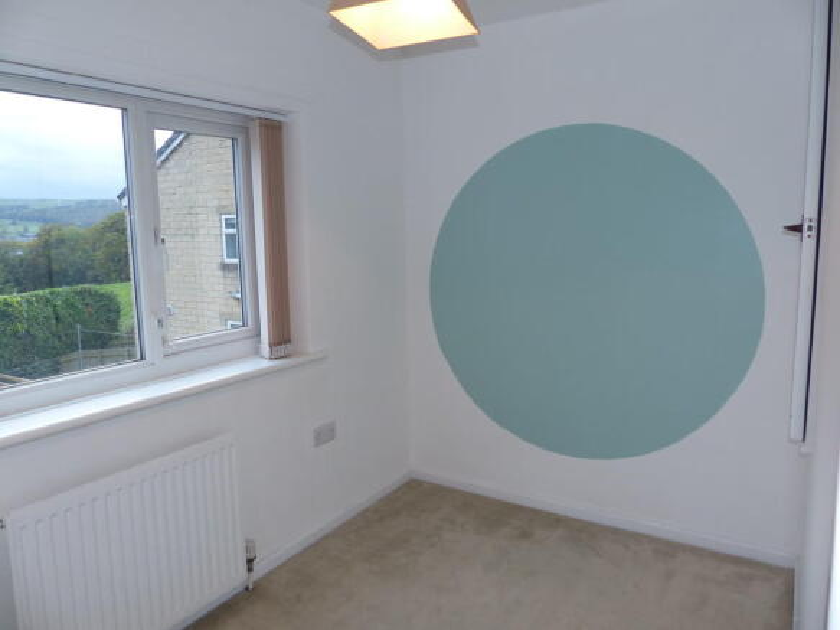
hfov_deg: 69.4
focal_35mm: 25
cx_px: 420
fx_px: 607
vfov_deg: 54.9
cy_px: 315
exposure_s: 1/50
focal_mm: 4.5
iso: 100
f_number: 2.8
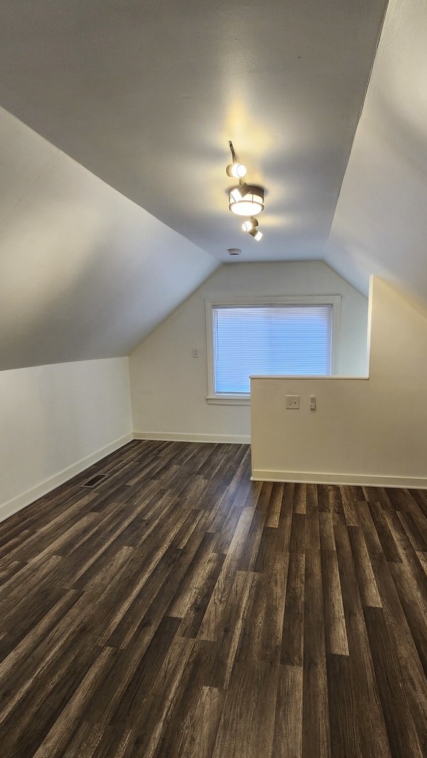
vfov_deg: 103.0
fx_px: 302
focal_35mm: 15
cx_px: 256
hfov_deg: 69.8
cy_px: 379
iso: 100
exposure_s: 1/60
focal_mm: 2.2
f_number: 2.2
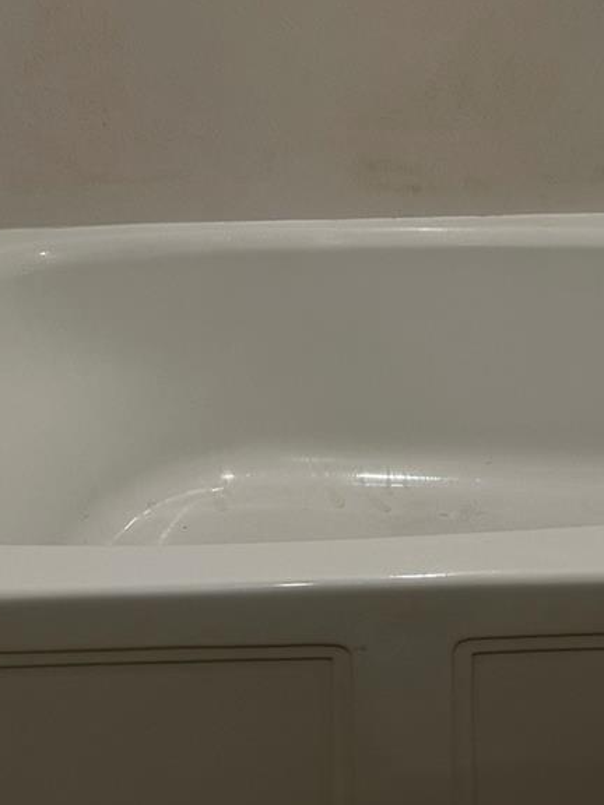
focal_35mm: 64
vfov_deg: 25.8
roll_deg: +0.2
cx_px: 336
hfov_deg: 22.9
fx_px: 1489
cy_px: -250
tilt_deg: -8.6
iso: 100
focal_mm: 6.86
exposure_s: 1/120
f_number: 1.78
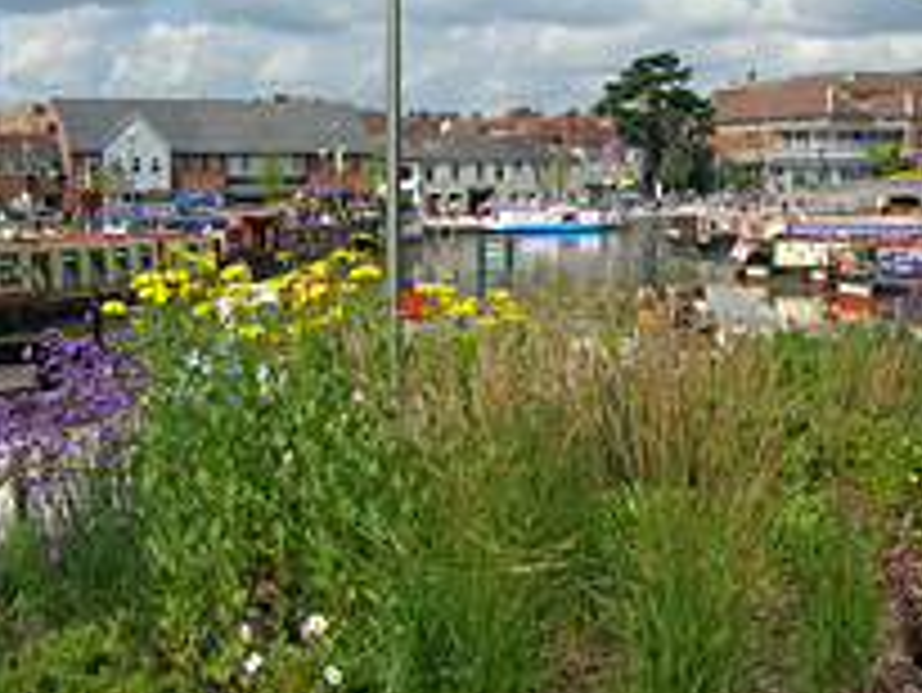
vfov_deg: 25.1
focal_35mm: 58
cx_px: 562
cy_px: 205
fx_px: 1546
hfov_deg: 33.1
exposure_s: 1/431
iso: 50
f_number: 4.9
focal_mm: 5.7
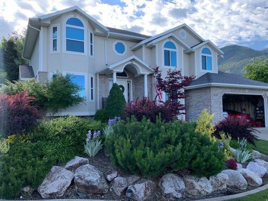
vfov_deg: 48.2
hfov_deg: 61.7
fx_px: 225
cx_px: 134
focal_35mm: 29
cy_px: 100
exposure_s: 1/482
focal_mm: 3
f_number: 1.8
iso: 16
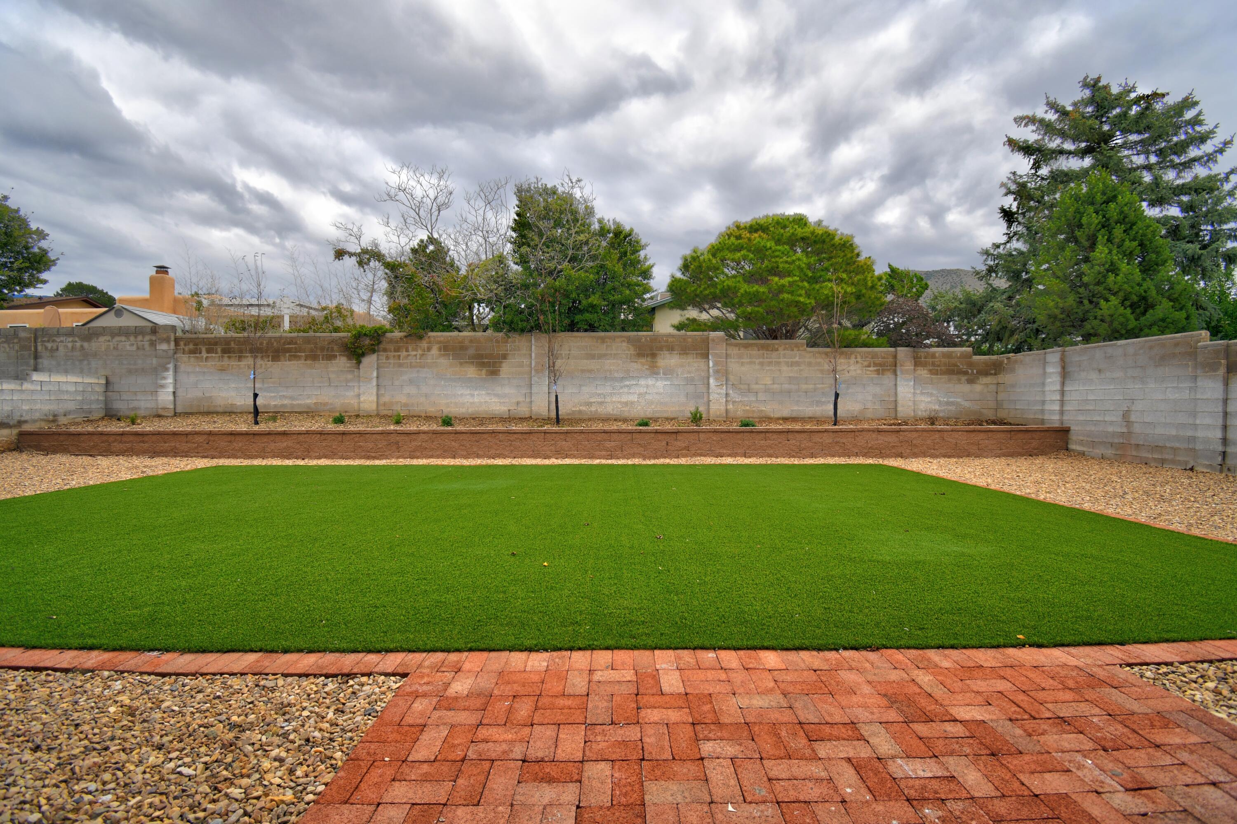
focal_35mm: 15
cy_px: 412
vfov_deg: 77.3
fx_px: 515
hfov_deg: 100.4
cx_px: 618
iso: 100
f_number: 4.5
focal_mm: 10
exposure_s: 1/320
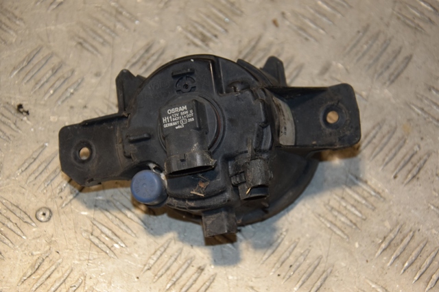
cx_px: 220
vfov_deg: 13.8
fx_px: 1207
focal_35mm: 99
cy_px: 146
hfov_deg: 20.6
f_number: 5.3
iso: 800
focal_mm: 66
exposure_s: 1/200
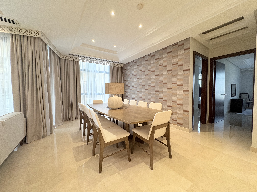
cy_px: 96
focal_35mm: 14
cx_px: 128
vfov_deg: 85.7
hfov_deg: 102.1
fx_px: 104
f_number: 2.2
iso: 200
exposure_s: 1/100
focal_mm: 2.22
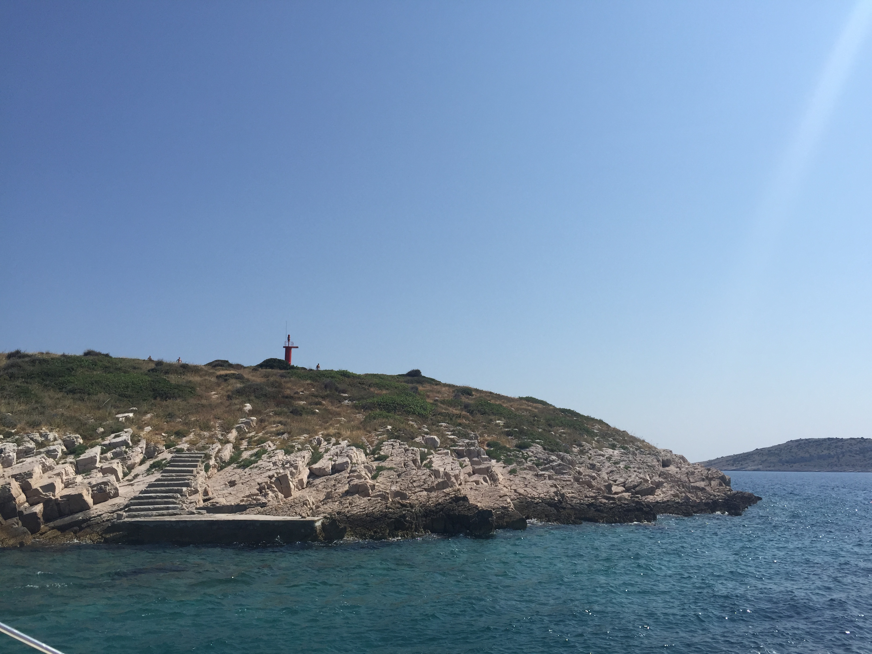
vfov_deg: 48.2
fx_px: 731
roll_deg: -1.9
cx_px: 436
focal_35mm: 29
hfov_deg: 61.7
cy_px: 327
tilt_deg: +9.6
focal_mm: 4.15
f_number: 2.2
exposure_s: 1/3968
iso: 32
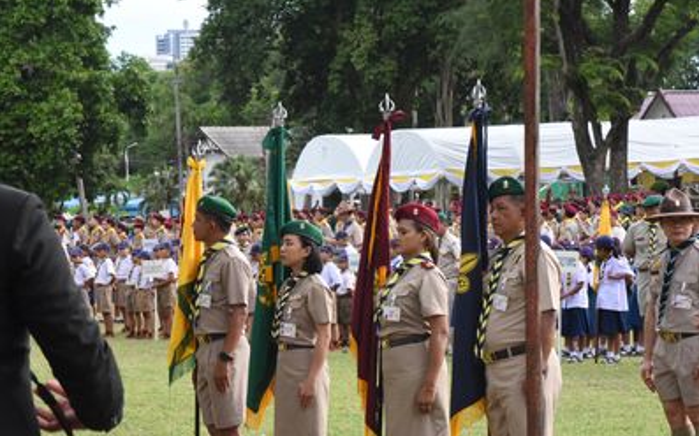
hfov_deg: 11.0
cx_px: 350
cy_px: 221
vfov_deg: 6.9
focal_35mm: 190
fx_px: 3619
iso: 8000
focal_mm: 185
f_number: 32
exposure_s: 1/400
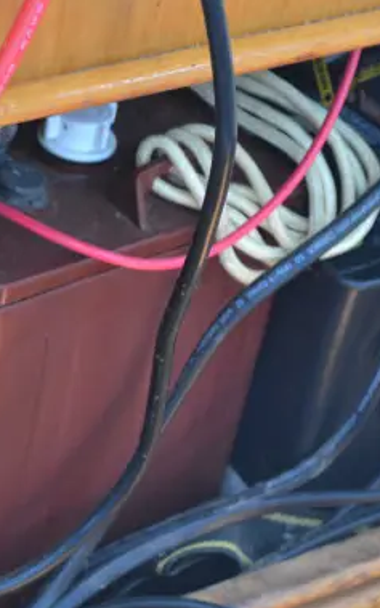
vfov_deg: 13.5
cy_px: 325
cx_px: 127
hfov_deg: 8.5
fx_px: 2567
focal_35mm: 155
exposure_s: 1/15
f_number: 5.3
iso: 400
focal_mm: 48
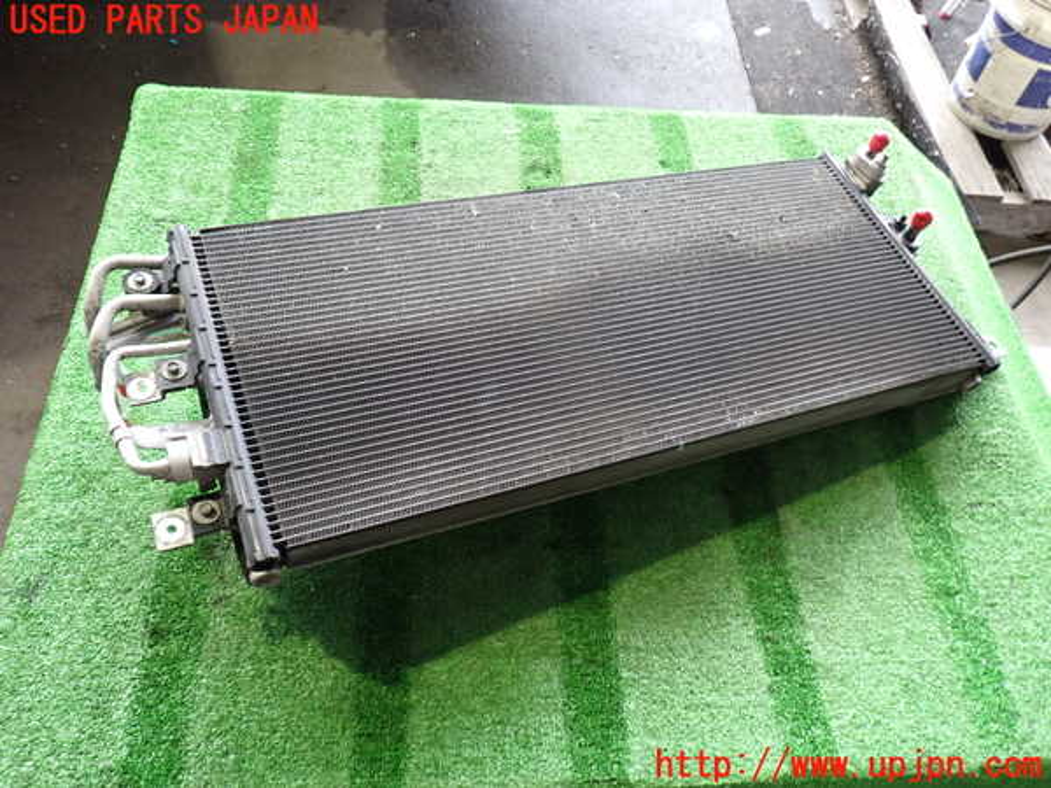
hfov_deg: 63.4
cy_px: 394
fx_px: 850
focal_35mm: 28
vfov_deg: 49.7
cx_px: 526
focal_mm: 5.05
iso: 320
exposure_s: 1/30
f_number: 2.2
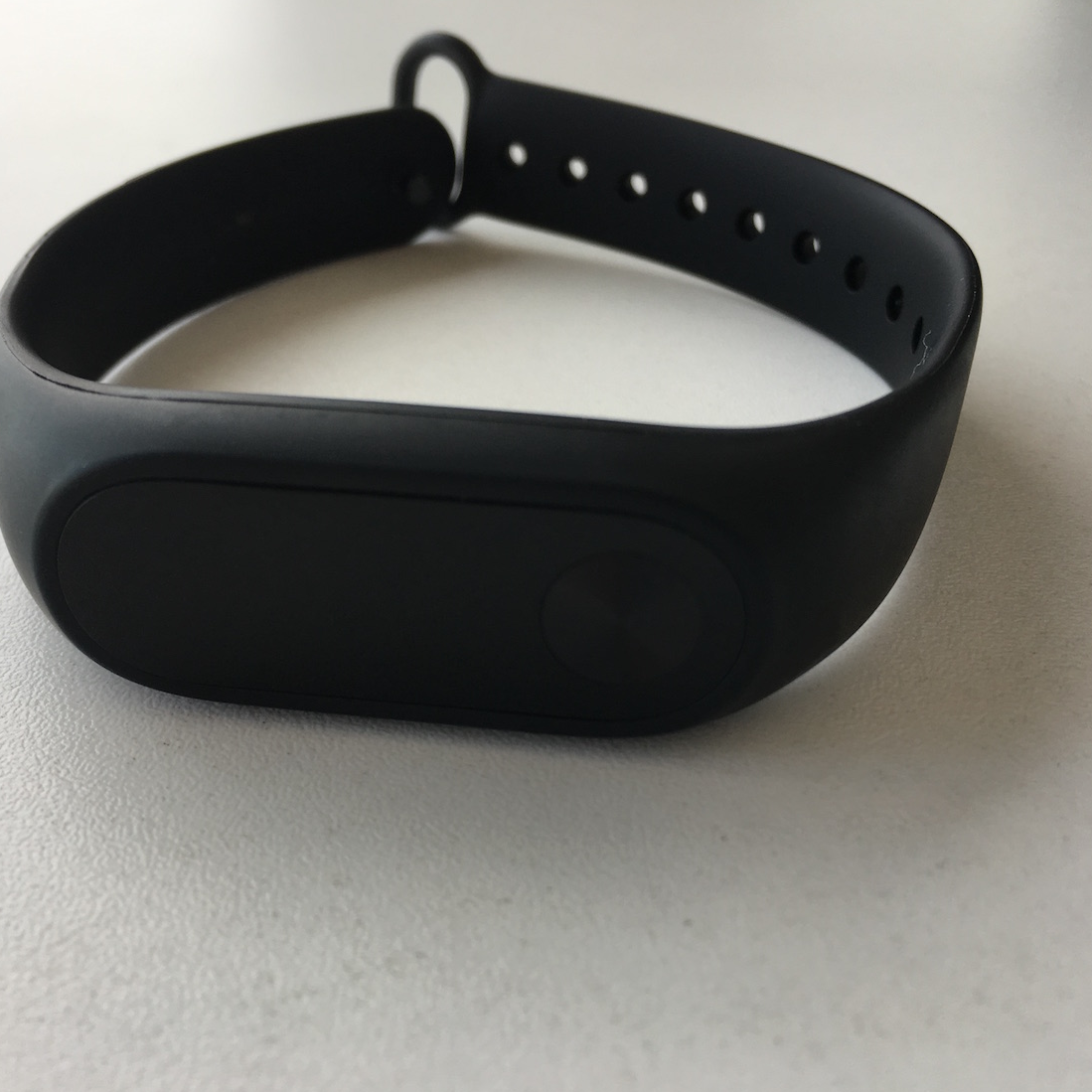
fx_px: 1249
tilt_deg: -32.0
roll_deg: +0.3
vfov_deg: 47.2
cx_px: 453
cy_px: 550
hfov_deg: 47.0
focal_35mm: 35
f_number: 2.2
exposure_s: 1/100
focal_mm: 4.15
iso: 25
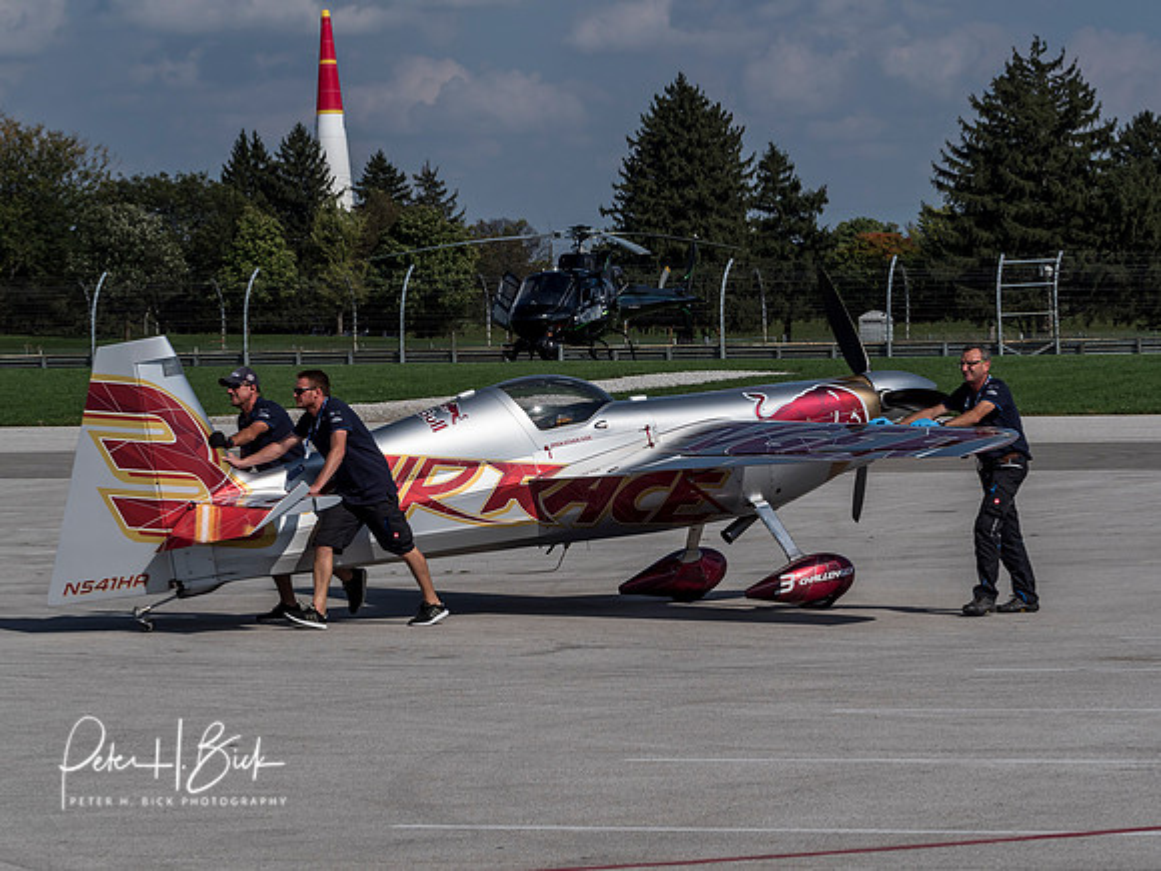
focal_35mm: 160
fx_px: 5366
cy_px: 436
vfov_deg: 9.3
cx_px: 580
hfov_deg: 12.3
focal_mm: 80
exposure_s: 1/640
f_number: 13
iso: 200
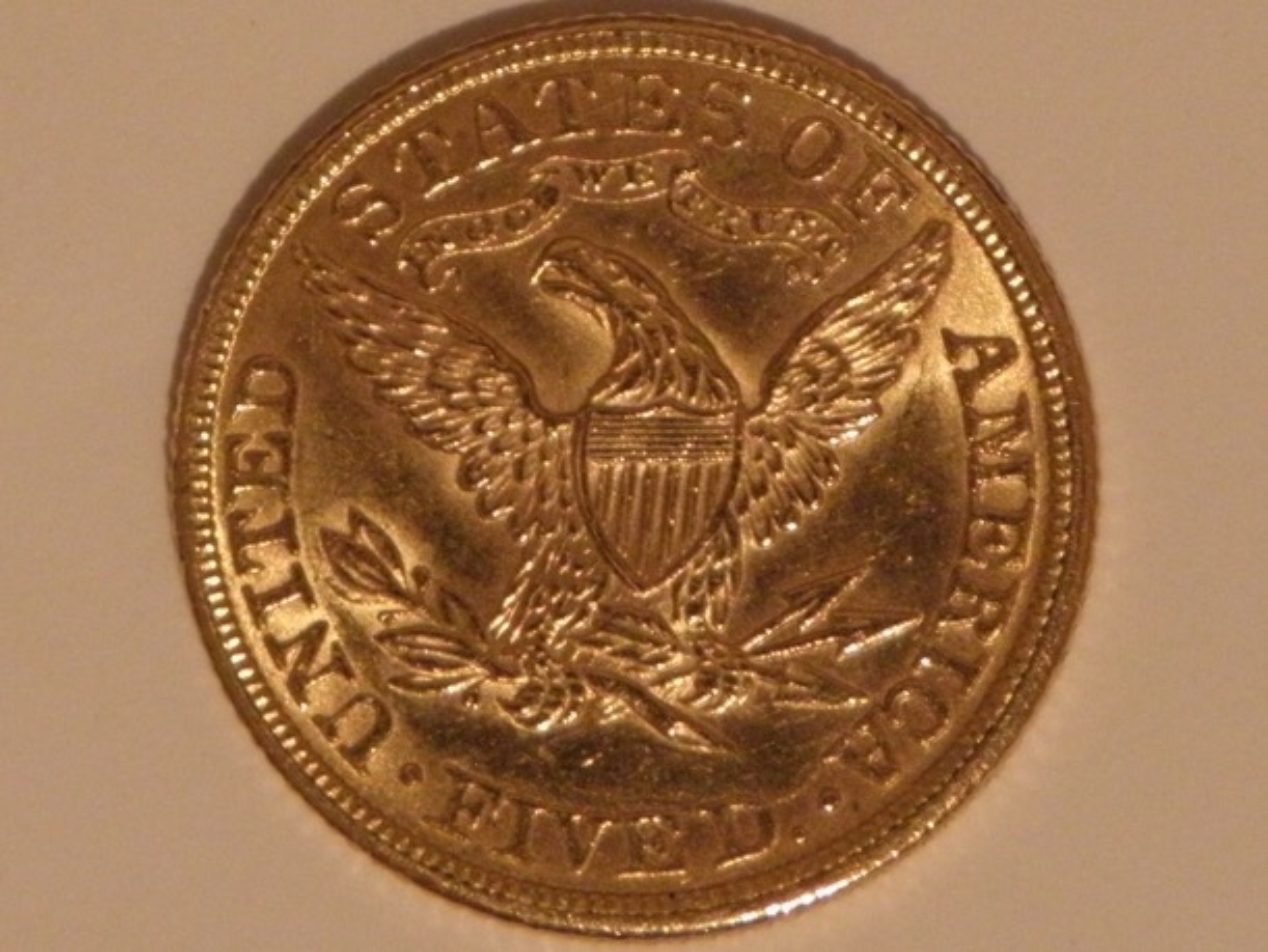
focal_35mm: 94
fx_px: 3445
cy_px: 476
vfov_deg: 15.7
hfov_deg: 20.9
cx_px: 634
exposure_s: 1/10
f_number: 4.1
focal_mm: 16.88
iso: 320
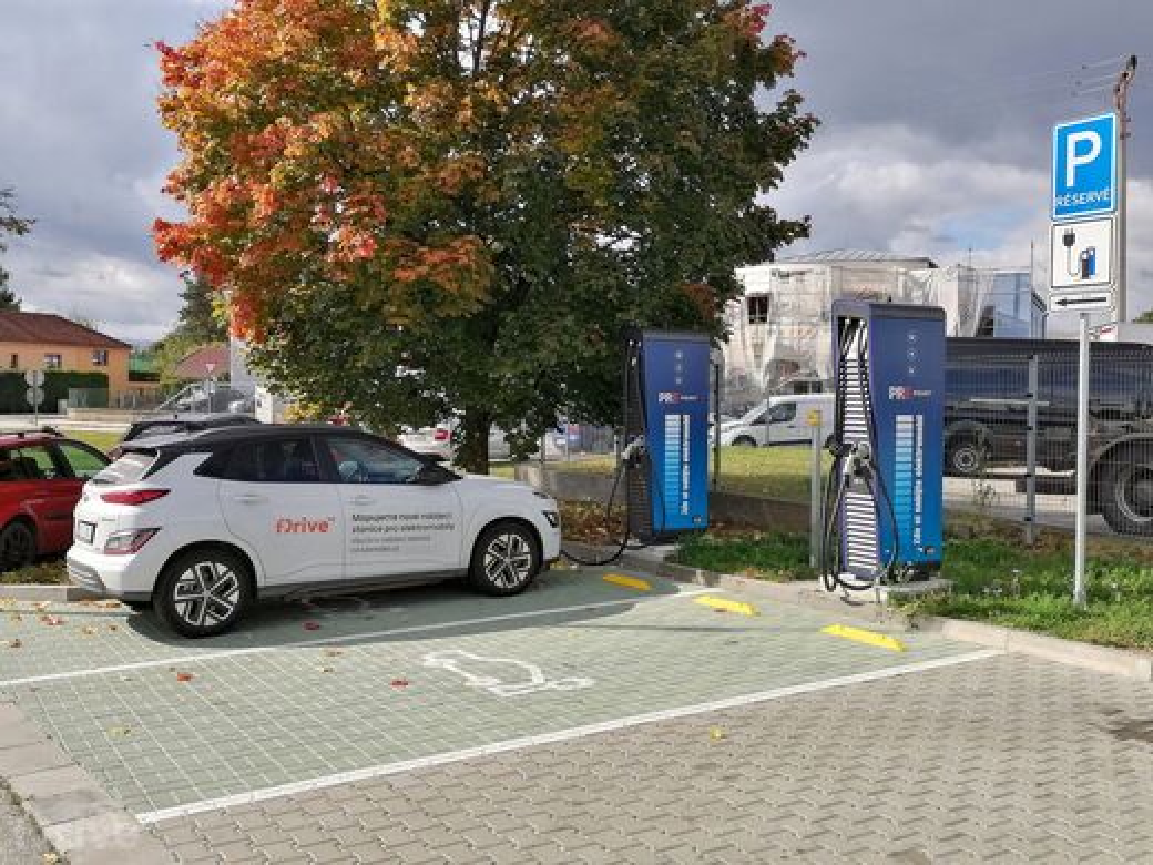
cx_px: 576
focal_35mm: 35
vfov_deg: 40.7
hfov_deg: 52.6
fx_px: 1166
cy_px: 432
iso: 50
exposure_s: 1/1639
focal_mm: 5.3
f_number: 1.8
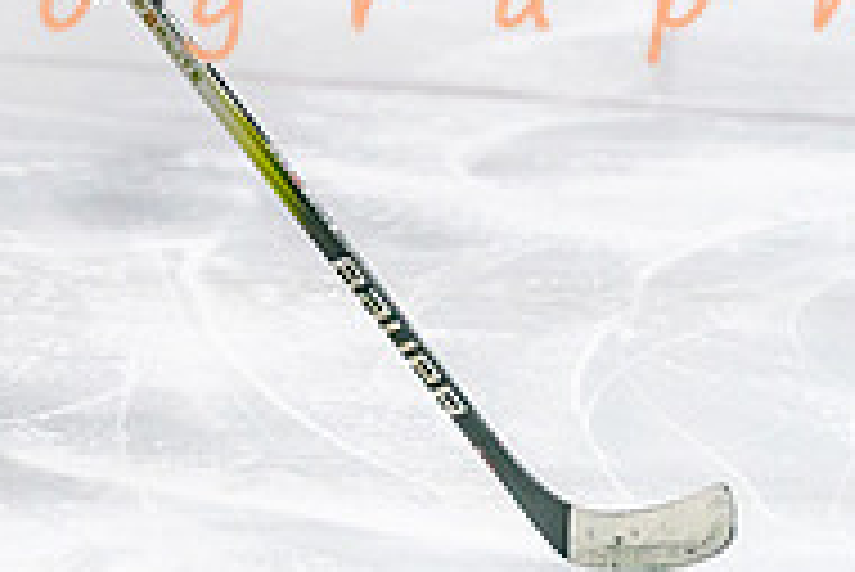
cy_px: -200
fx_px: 8485
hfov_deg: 5.7
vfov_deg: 3.8
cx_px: -81
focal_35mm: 357
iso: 3200
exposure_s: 1/1250
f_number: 2.8
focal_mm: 114
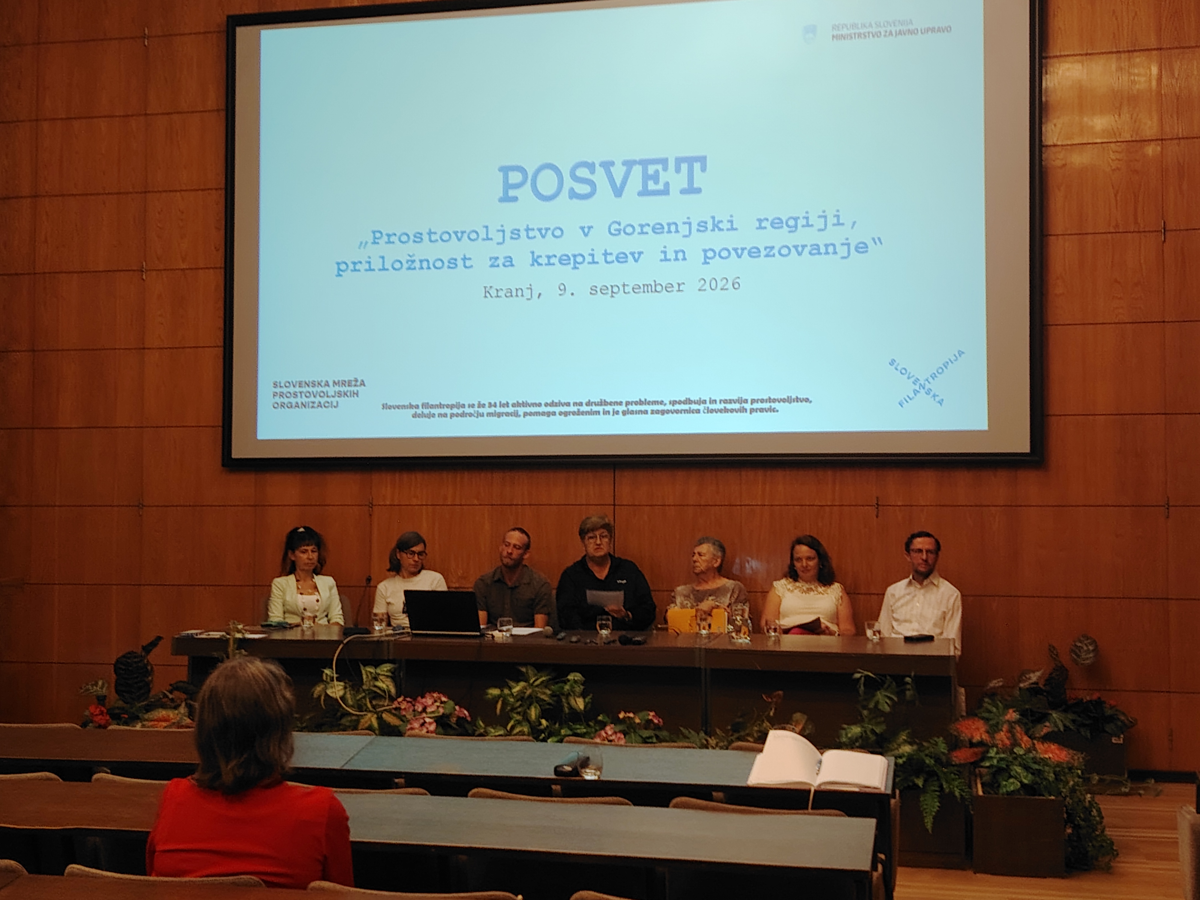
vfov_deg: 32.9
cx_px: 600
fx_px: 1525
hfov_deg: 42.9
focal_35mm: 44
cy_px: 450
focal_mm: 5.25
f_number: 1.75
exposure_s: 1/33.3
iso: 944
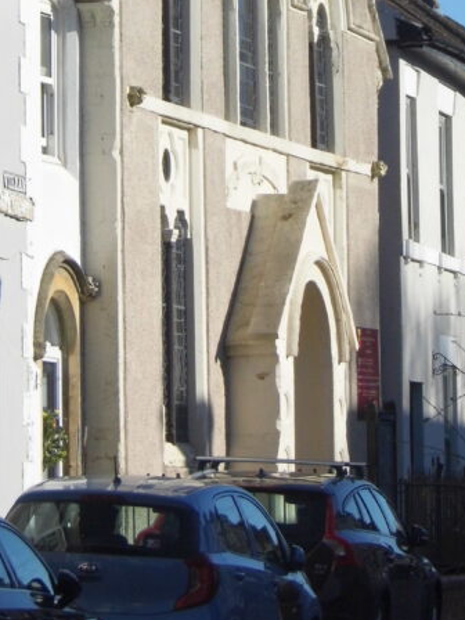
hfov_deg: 5.4
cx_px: 309
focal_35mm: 274
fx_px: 4908
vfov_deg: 7.2
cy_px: -3
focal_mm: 21.6
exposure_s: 1/200
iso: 100
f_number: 10.2
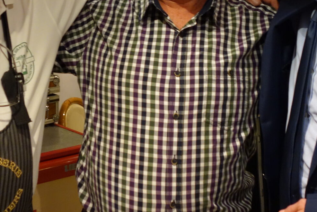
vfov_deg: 14.0
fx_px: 845
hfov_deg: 21.2
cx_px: 152
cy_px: -3
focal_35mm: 96
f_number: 2.8
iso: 800
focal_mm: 13.9
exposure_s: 1/40
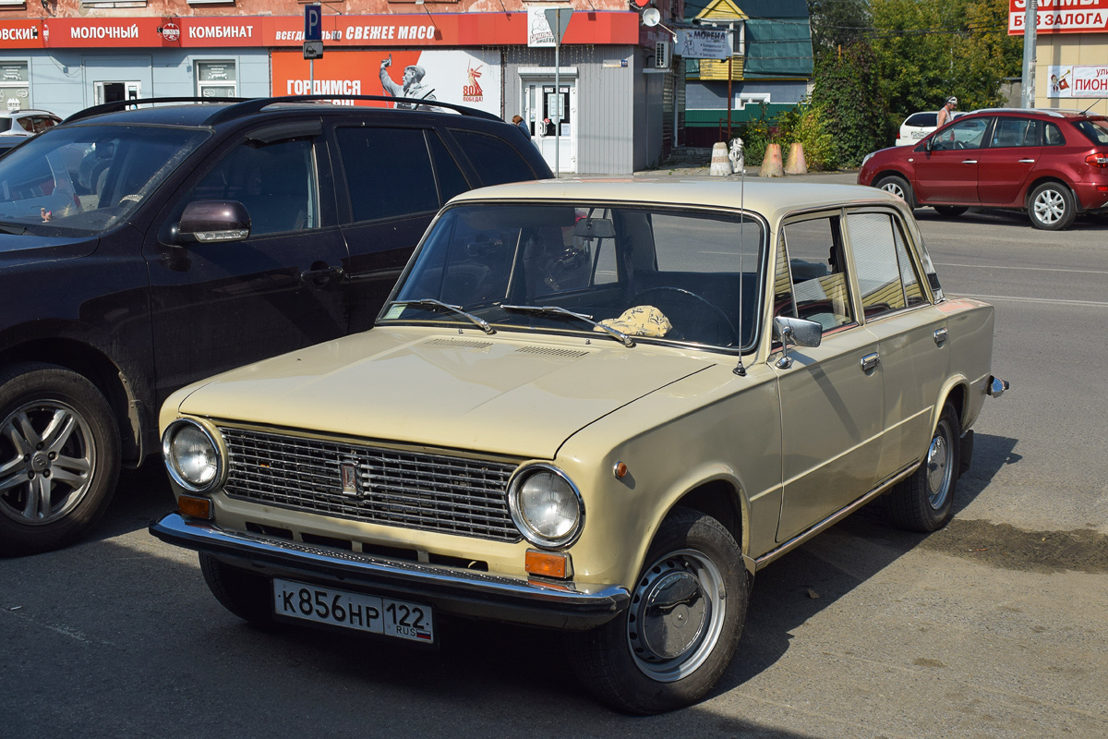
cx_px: 554
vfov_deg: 31.9
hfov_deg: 46.4
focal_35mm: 42
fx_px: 1293
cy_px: 370
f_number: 7.1
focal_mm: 28
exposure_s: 1/1250
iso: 200
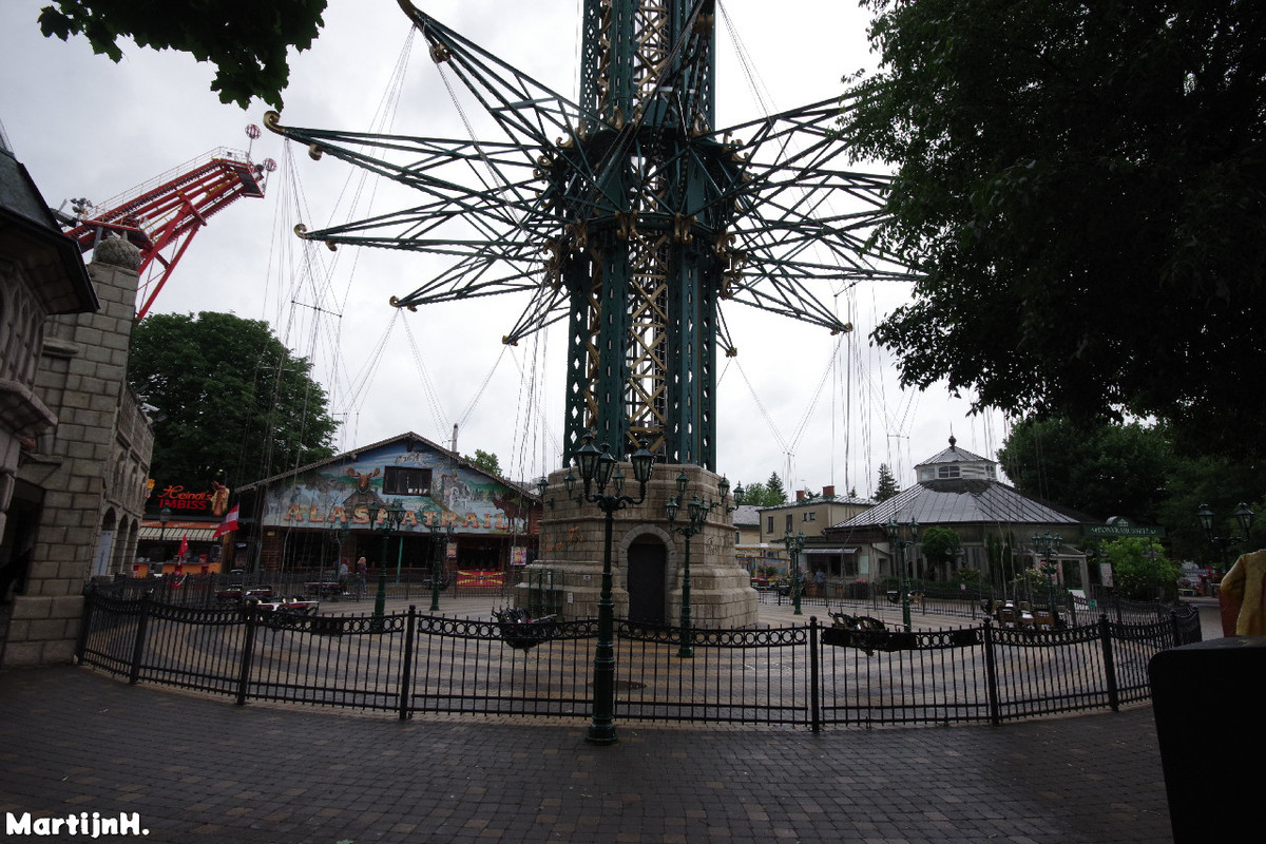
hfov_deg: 90.0
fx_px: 633
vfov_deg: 67.4
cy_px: 422
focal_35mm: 18
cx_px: 633
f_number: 9
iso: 800
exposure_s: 1/800
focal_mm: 12
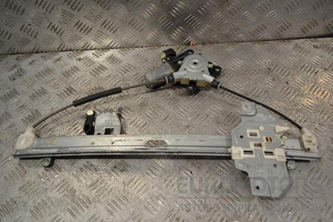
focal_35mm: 30
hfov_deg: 61.9
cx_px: 166
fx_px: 277
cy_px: 111
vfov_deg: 43.6
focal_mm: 20
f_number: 4
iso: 100
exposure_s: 1/60
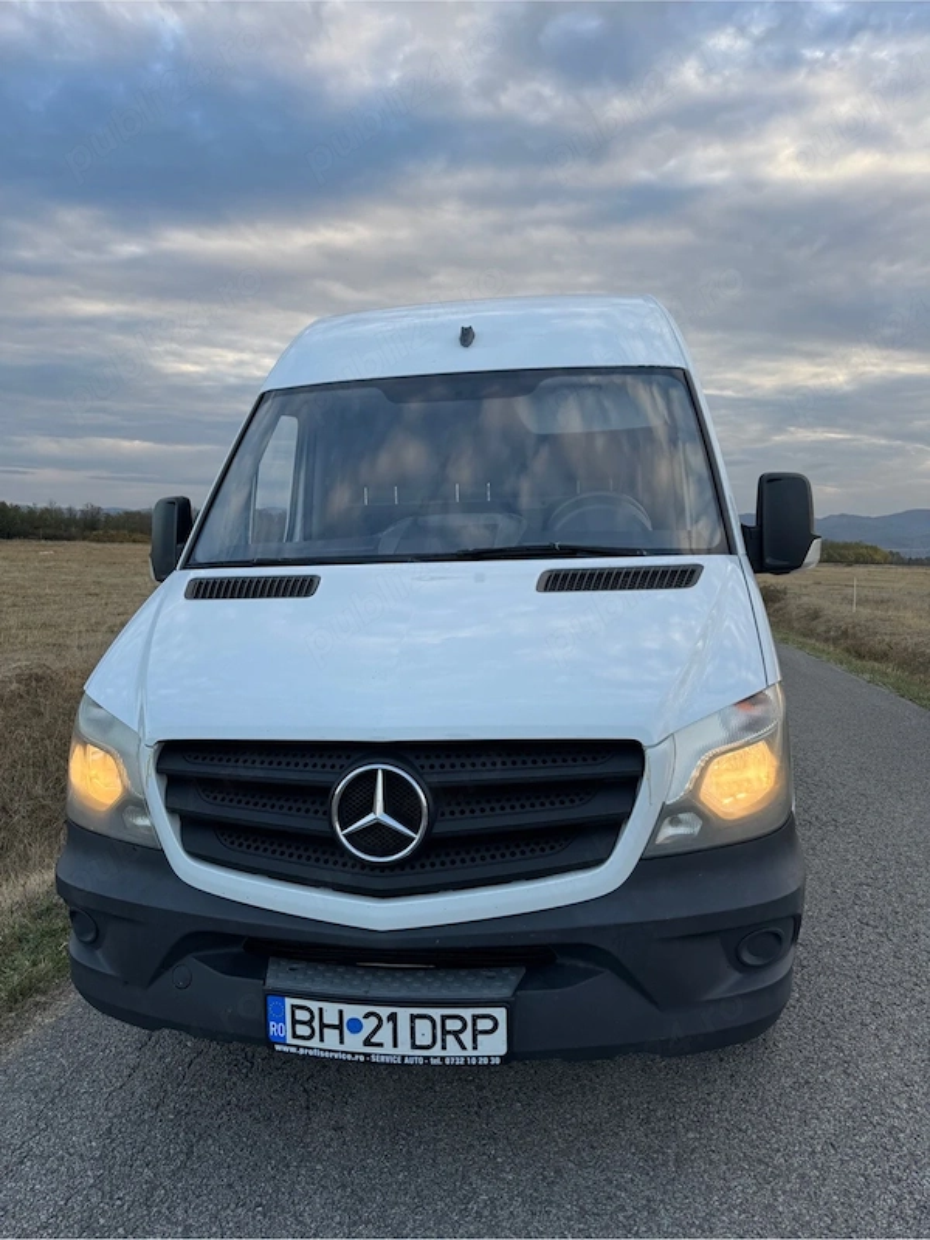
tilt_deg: -4.6
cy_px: 620
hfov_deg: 56.8
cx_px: 465
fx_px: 860
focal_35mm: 24
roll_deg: -1.1
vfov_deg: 71.6
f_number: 1.78
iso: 80
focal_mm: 6.76
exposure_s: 1/539
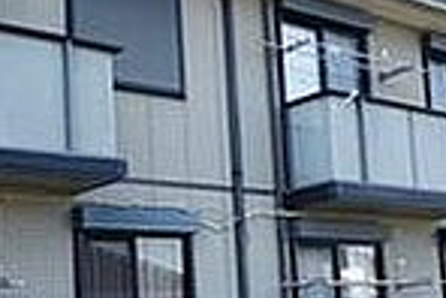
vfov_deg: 19.1
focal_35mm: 71
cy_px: 223
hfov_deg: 28.4
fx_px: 882
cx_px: 238
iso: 100
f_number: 6.3
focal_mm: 11
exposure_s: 1/80
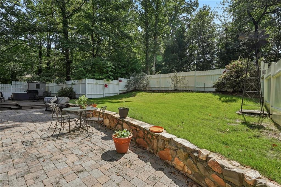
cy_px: 94
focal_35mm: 16
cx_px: 140
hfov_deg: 96.8
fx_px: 125
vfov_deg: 73.7
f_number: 8
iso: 800
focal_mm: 16
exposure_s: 1/800
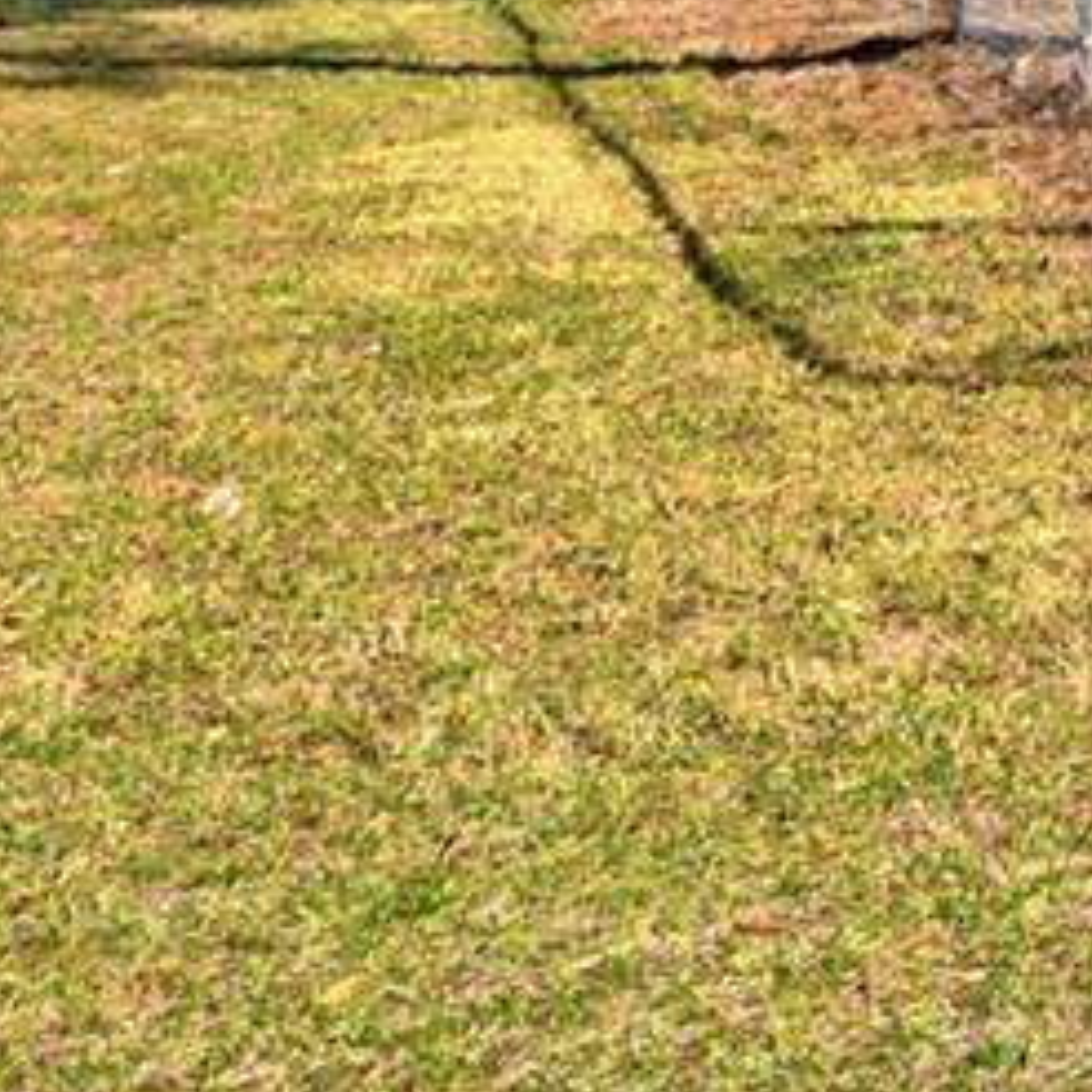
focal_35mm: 105
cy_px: -582
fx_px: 3747
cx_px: 2601
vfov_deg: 15.2
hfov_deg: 12.8
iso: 100
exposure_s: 1/1250
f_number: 4.8
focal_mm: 13
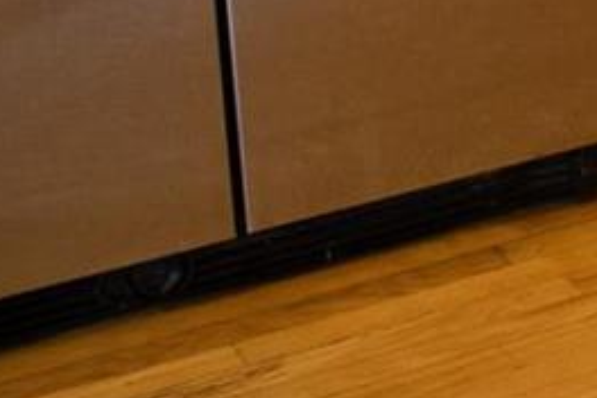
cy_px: -436
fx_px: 3615
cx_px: 1142
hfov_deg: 9.0
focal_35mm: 218
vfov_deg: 6.1
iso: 200
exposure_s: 1/60
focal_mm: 24
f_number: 4
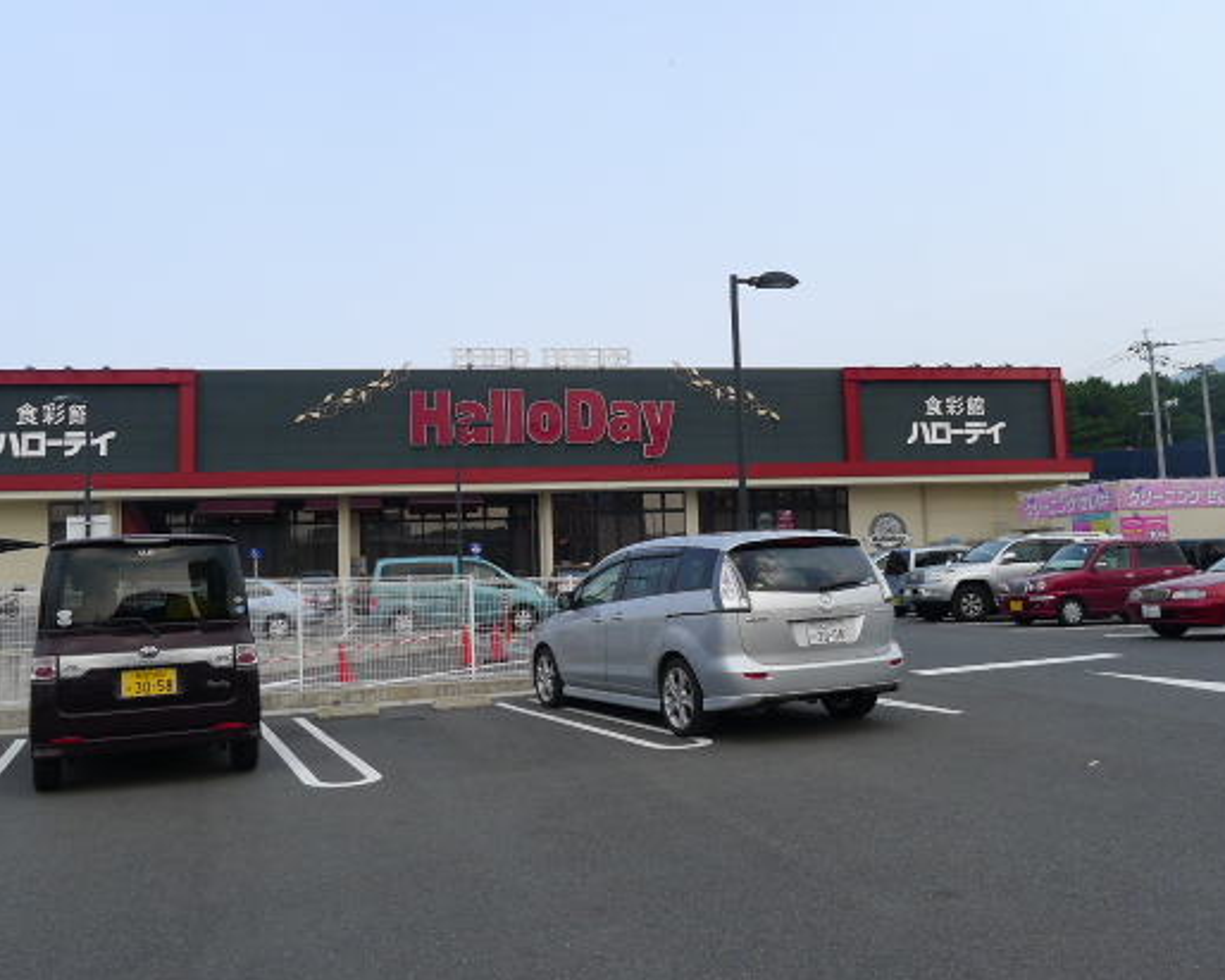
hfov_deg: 62.2
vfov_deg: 51.5
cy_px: 482
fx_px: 1015
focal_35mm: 28
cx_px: 570
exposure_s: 1/400
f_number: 4
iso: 80
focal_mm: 5.1
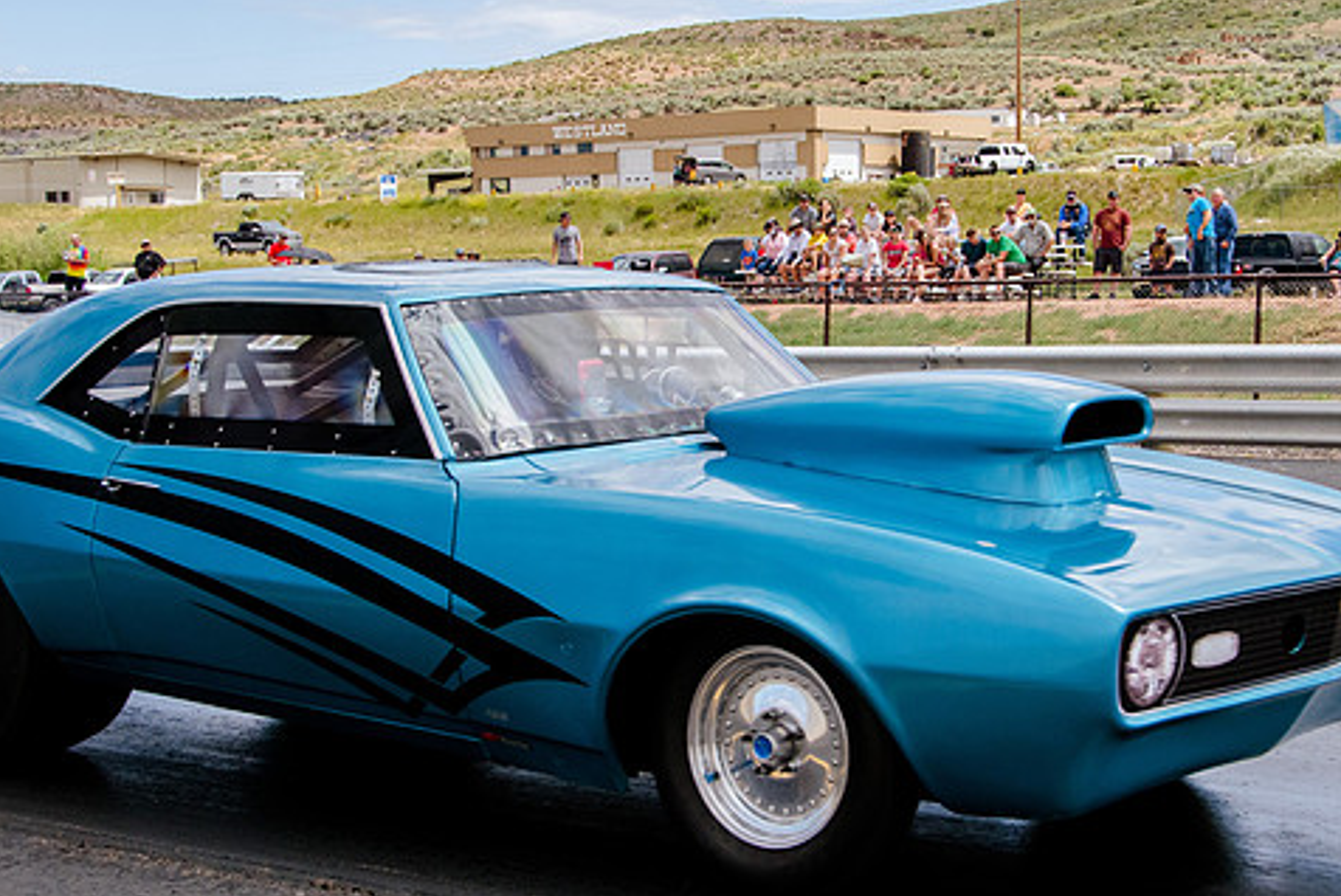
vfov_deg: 22.3
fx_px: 2274
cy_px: 403
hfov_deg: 32.8
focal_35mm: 61
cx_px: 788
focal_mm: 32
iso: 800
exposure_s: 1/2000
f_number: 6.3
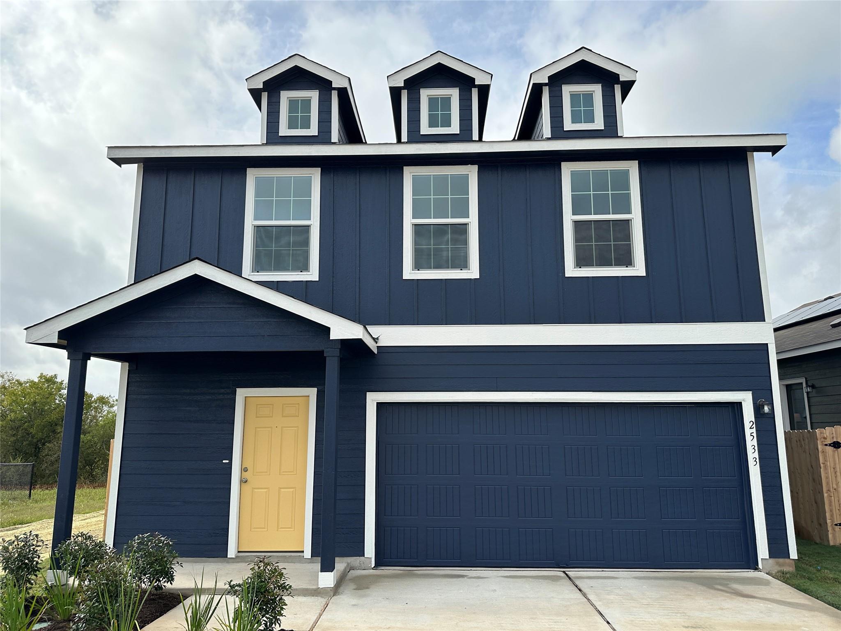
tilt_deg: +9.6
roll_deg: +0.0
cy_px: 316
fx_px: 583
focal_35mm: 24
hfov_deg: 71.6
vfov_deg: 56.8
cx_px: 420
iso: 80
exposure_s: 1/2410
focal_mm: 6.86
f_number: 1.78
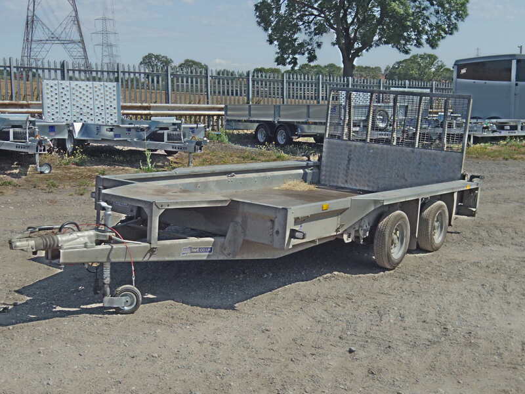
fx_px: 713
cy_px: 197
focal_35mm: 47
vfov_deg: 30.9
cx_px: 262
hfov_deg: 40.4
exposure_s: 1/500
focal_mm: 8.5
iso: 200
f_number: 3.5
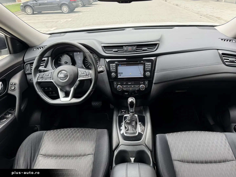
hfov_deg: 71.6
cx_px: 118
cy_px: 88
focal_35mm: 24
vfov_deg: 56.8
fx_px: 164
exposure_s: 1/237
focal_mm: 6.76
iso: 80
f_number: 1.78
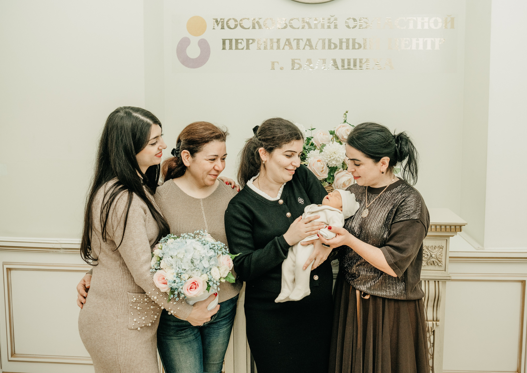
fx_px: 522
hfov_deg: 53.5
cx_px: 288
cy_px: 172
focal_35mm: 35
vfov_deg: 39.3
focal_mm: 28
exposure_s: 1/160
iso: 320
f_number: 4
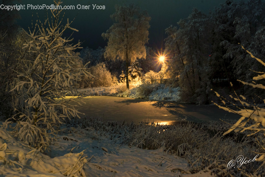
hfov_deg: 37.9
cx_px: 132
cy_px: 88
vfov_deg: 25.8
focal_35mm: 52
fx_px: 386
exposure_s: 30
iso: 100
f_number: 18
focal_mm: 35
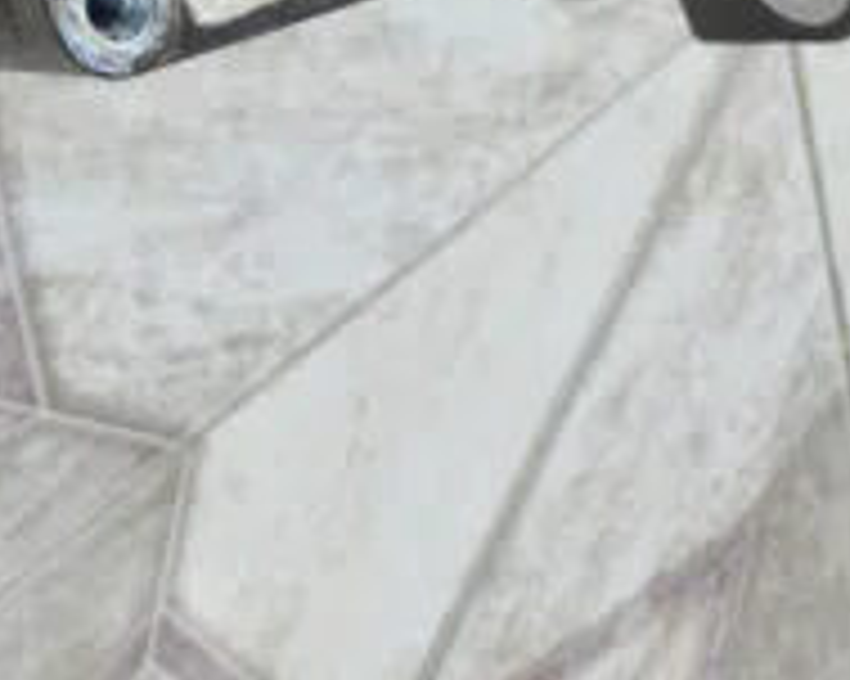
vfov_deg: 18.1
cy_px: -324
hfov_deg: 20.7
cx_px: -481
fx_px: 1911
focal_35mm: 76
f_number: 1.8
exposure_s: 1/180
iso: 20
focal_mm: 6.4
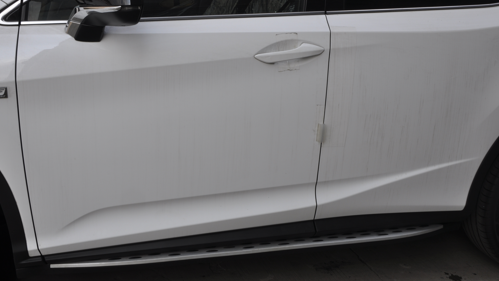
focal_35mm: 47
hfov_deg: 43.7
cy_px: 132
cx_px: 234
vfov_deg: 25.4
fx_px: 622
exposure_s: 1/160
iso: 200
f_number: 13
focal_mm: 28
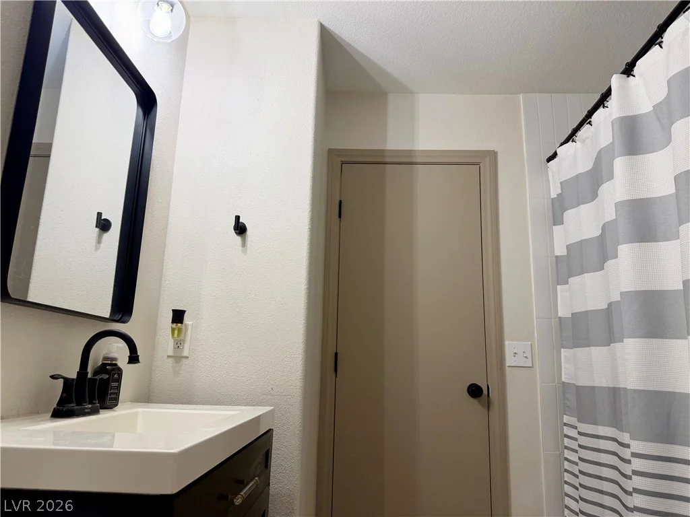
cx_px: 345
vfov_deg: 56.8
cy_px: 258
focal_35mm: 24
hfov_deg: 71.6
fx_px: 478
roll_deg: -1.4
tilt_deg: +12.0
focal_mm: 6.76
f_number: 1.78
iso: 200
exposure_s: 1/120
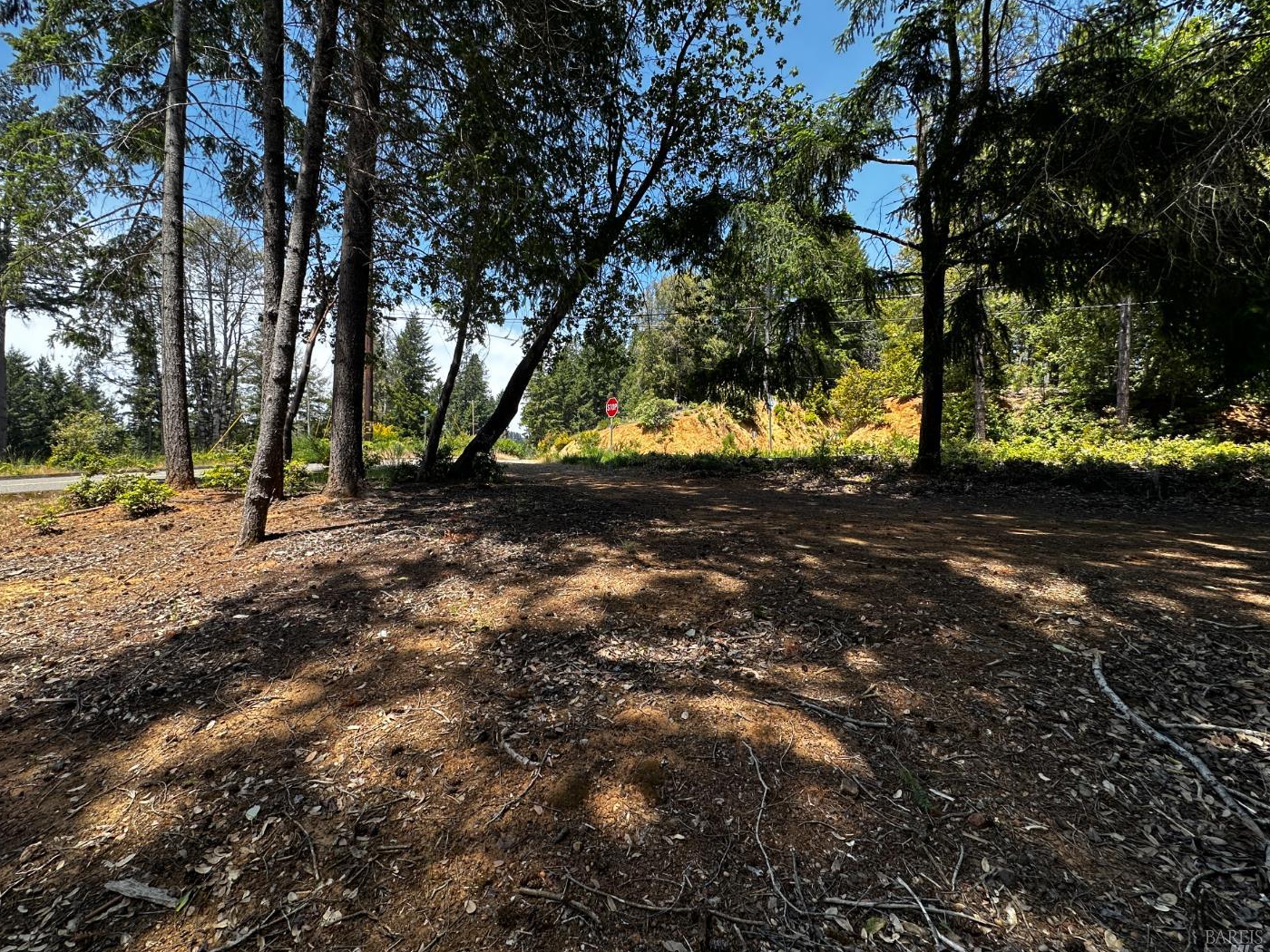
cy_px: 459
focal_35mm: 15
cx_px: 599
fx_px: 550
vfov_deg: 81.7
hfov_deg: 98.1
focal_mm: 2.22
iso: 40
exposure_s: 1/438
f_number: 2.2
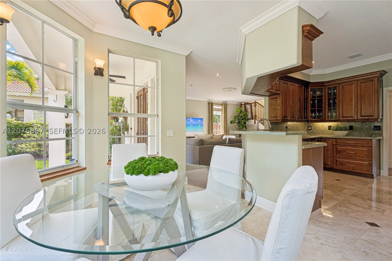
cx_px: 196
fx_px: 174
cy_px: 130
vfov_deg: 73.7
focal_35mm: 16
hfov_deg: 96.7
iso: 125
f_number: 11
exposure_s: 1/10
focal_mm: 16
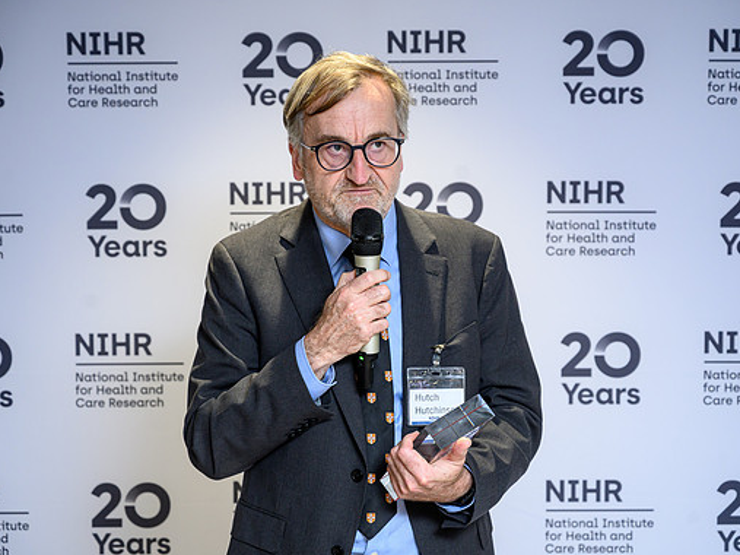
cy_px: 277
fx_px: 1667
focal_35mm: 78
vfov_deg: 18.9
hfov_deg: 25.0
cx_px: 382
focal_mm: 70
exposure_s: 1/200
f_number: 4.5
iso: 1250
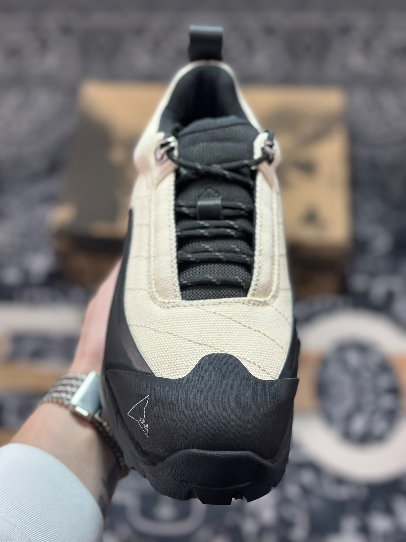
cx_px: 203
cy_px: 271
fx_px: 751
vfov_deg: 39.7
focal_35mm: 48
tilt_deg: -54.2
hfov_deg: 30.3
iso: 80
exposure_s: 1/864
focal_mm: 6.86
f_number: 1.78
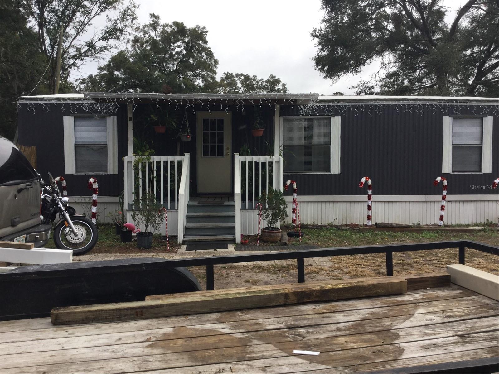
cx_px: 250
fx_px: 447
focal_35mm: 31
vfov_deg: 45.4
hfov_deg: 58.4
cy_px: 187
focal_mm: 3.3
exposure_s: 1/237
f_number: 2.4
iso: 25
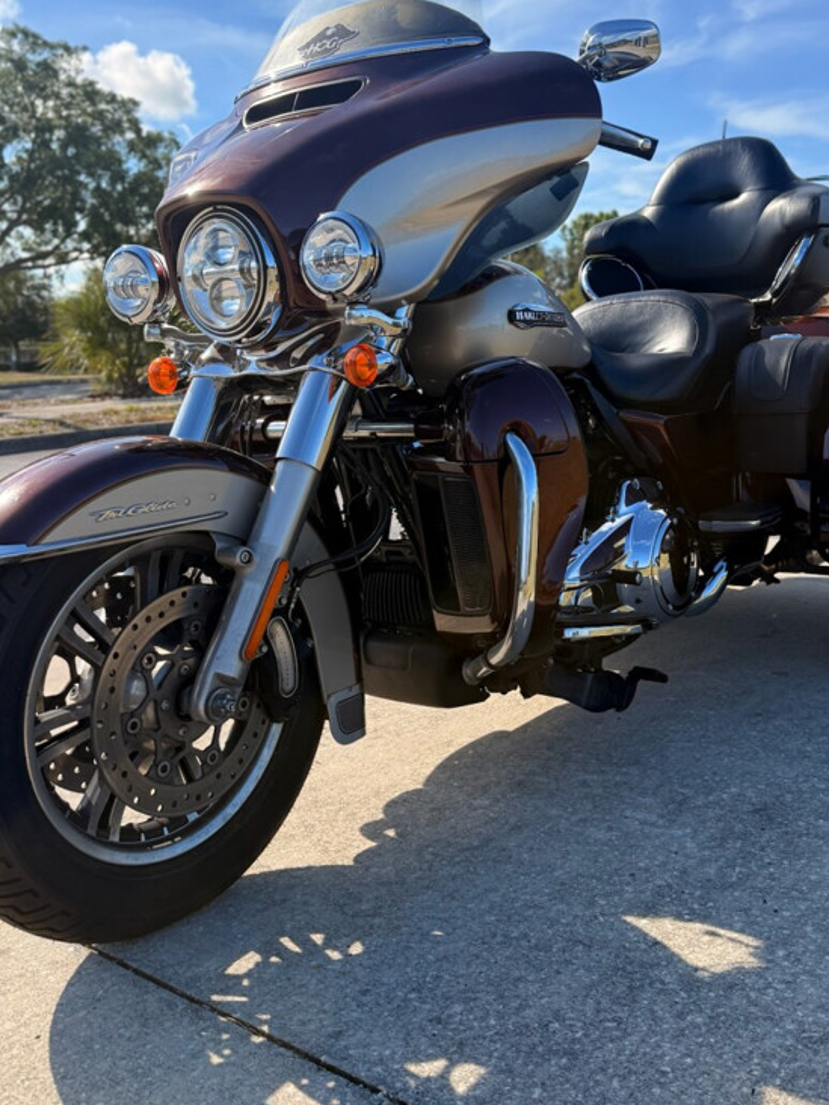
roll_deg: +2.6
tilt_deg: -2.7
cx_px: 483
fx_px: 1118
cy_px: 407
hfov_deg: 40.6
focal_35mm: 35
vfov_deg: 52.0
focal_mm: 6.76
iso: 100
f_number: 1.78
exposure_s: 1/2703
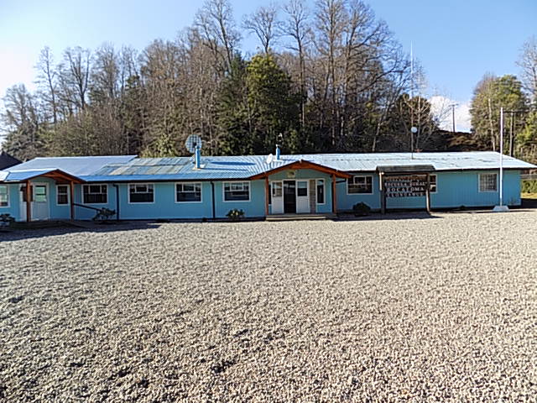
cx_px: 268
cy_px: 202
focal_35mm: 23
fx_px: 357
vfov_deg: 58.9
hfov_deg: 73.9
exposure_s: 1/400
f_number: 3.1
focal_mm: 4
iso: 80
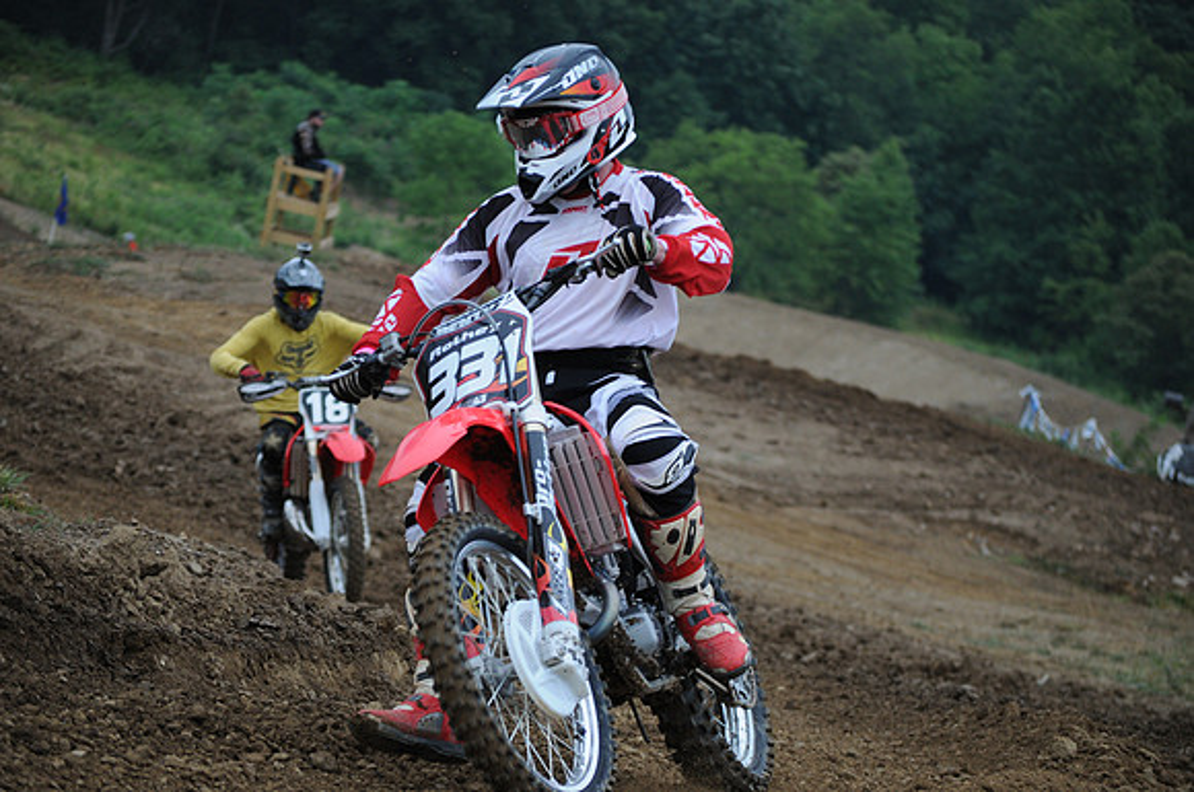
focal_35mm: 158
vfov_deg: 8.7
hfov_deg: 13.1
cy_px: 396
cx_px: 597
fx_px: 5216
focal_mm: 105
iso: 640
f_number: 4.5
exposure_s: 1/800
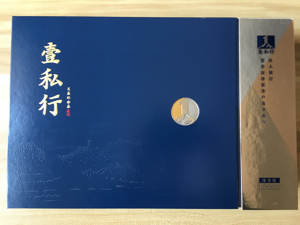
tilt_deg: -87.2
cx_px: 150
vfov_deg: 48.2
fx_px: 251
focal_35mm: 29
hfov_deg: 61.7
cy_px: 112
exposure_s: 1/33
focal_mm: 4.15
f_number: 2.2
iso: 40
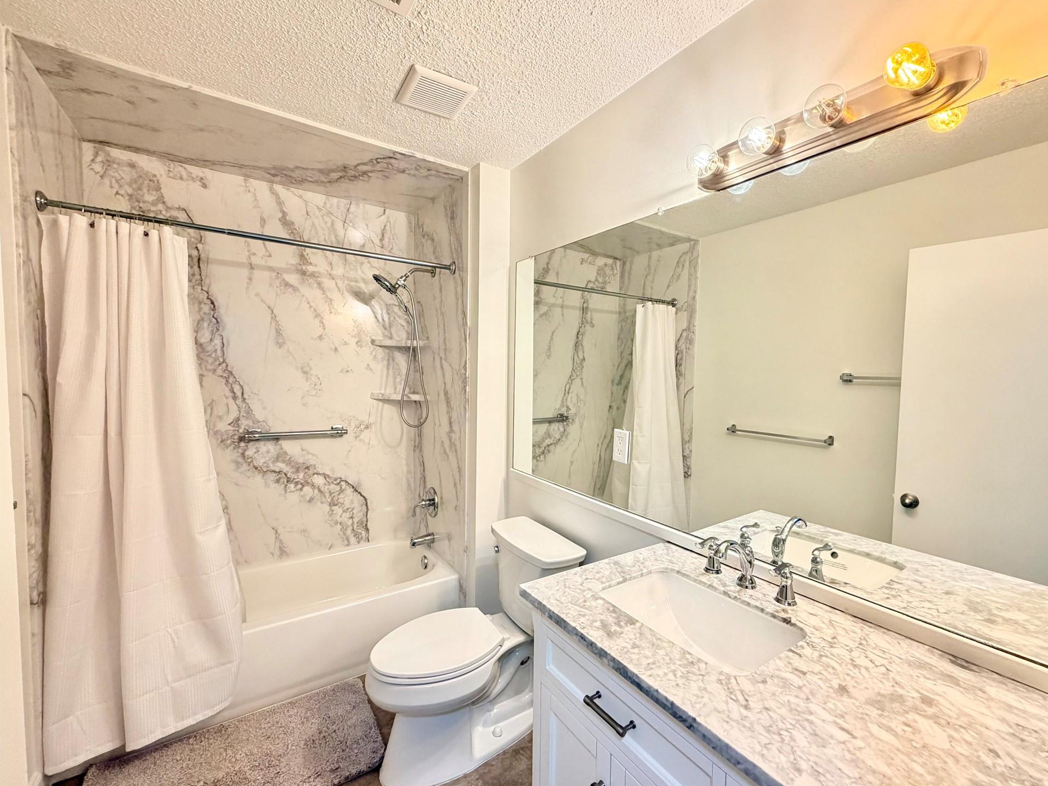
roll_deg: -0.7
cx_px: 560
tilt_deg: -3.4
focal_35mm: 15
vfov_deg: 81.8
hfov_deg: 98.0
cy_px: 398
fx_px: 454
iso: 320
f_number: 2.2
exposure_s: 1/60
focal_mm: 2.22
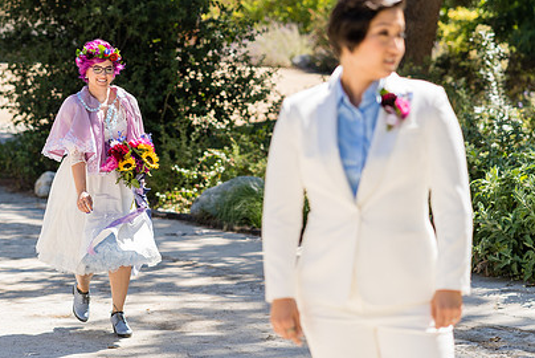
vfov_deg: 11.2
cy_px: 137
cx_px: 173
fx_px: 1814
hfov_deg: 16.7
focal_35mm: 122
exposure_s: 1/640
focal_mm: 85
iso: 100
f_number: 2.8
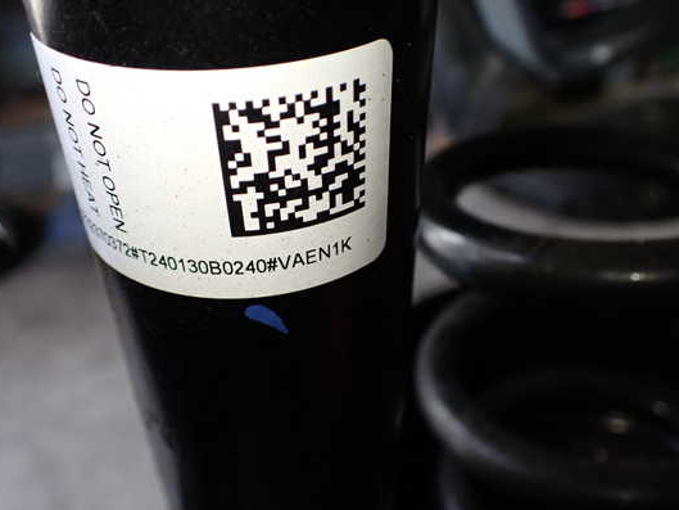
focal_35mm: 34
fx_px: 667
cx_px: 326
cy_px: 258
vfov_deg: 41.8
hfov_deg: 53.9
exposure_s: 1/125
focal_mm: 5.4
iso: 250
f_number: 2.3
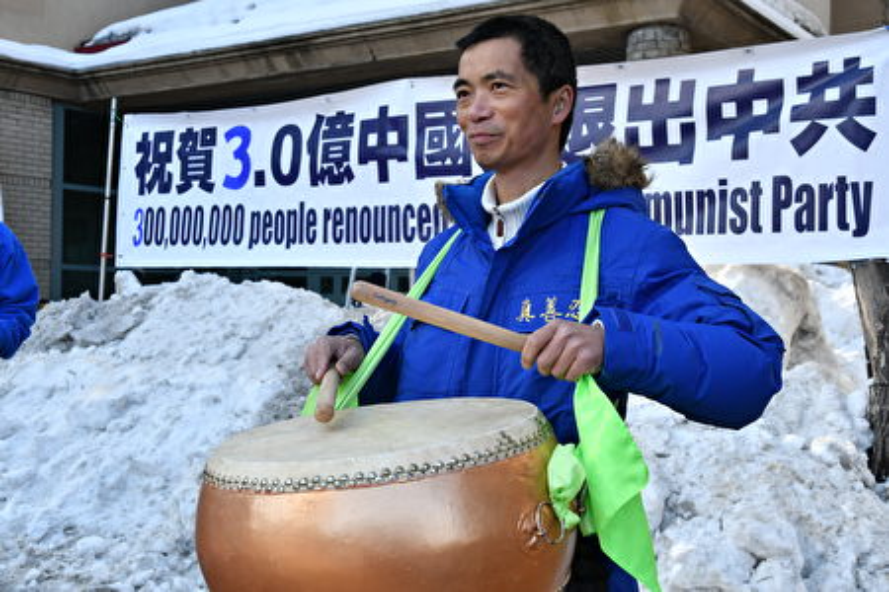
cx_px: 444
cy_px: 296
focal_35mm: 45
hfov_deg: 43.6
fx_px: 1111
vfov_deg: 29.9
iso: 1000
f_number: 5.6
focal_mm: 30
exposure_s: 1/1250
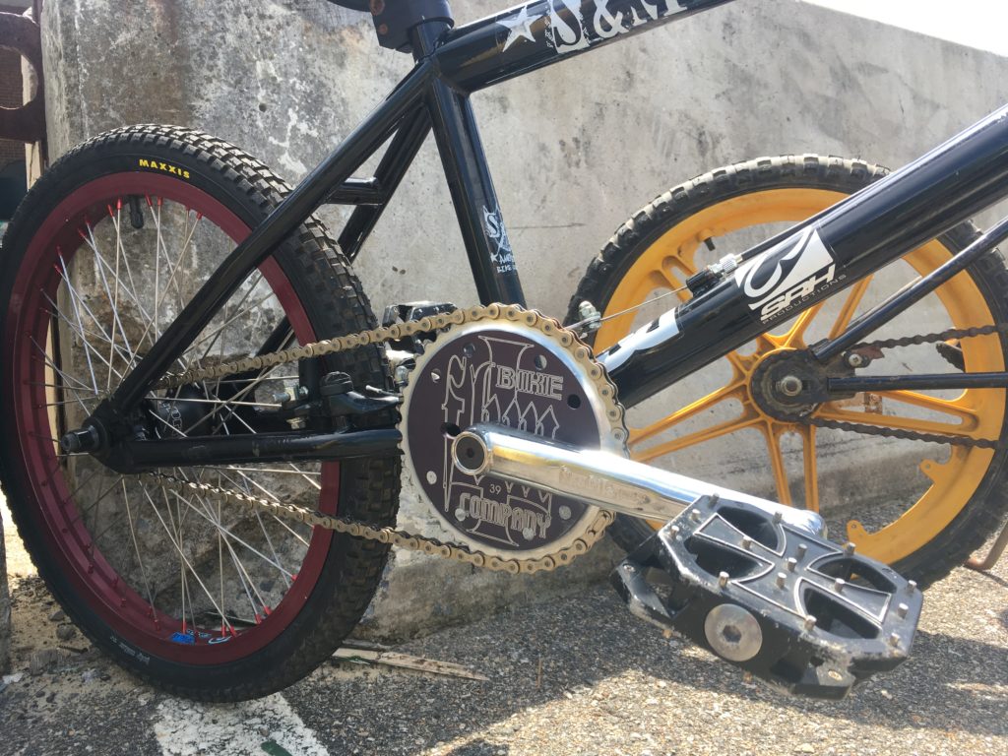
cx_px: 504
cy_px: 378
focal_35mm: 29
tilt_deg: -11.3
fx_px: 844
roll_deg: +0.1
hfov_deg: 61.7
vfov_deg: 48.2
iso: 25
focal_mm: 4.15
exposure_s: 1/346
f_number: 2.2
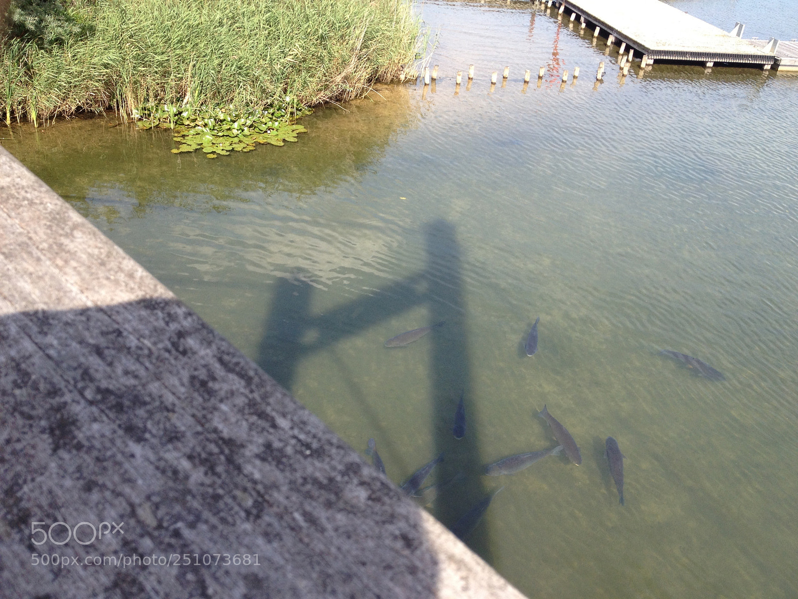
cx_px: 399
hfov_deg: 52.6
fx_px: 807
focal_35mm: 35
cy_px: 300
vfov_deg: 40.7
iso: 50
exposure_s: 1/587
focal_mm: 4.28
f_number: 2.4
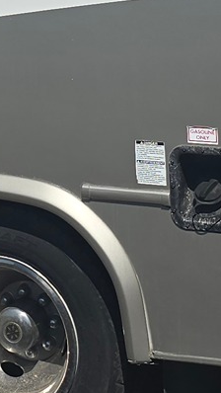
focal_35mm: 129
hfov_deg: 9.3
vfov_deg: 15.7
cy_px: -133
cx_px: -14
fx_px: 1343
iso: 12
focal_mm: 6.3
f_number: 1.7
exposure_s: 1/1614
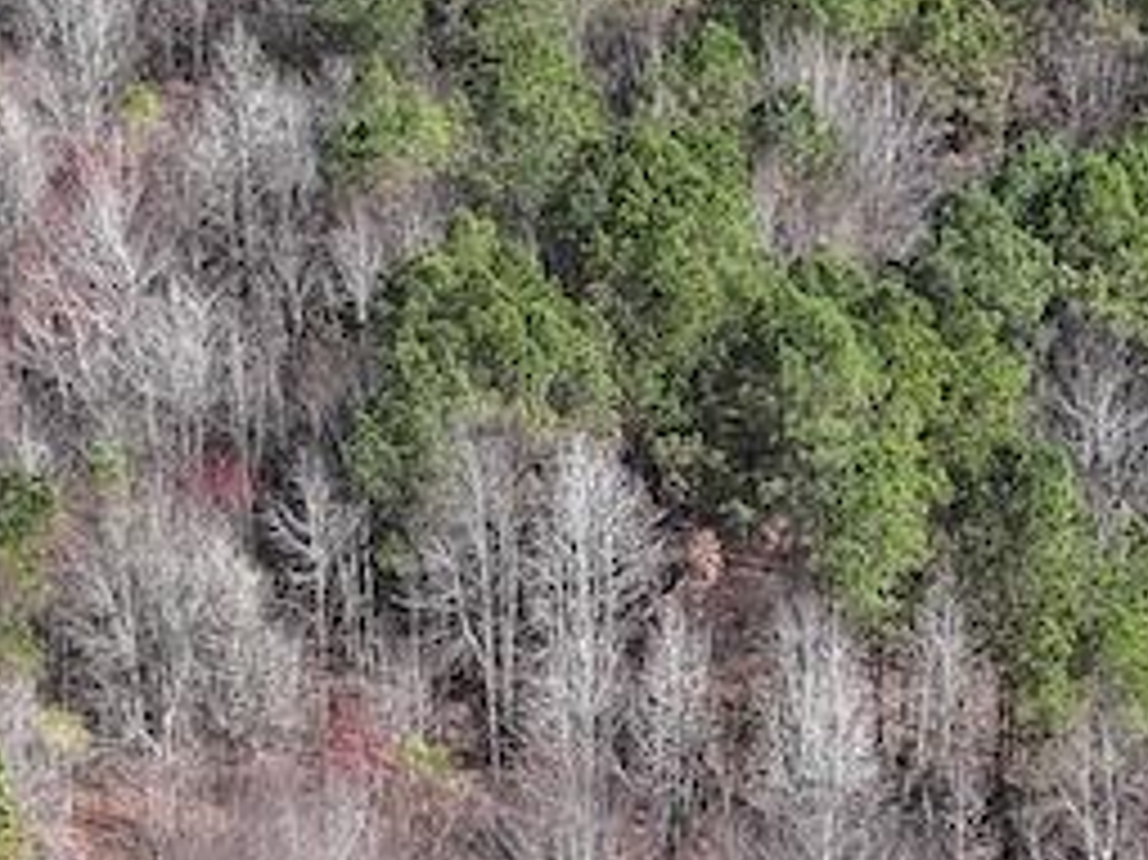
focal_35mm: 181
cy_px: 295
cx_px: 882
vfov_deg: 8.2
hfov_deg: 10.9
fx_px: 6000
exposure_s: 1/1000
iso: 100
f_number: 2.8
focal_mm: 12.29
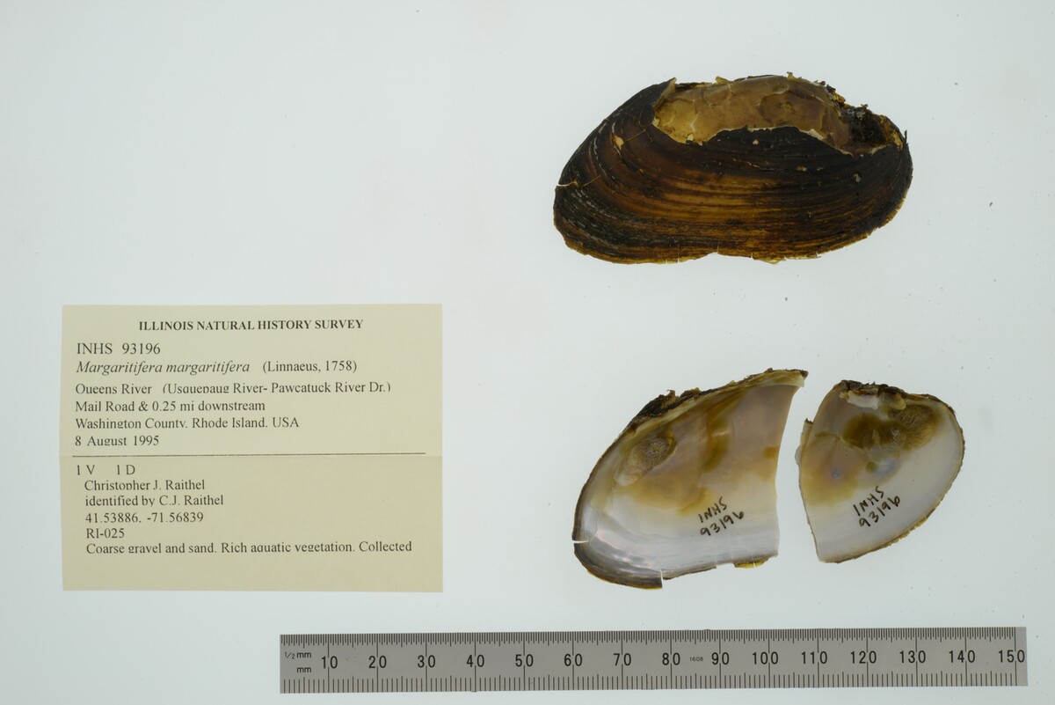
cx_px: 528
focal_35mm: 60
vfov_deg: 22.6
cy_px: 352
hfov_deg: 33.4
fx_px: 1759
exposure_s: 1/13
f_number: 32
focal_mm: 60
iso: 100
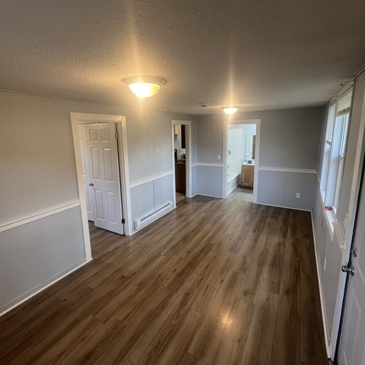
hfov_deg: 87.4
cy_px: 166
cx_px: 175
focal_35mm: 16
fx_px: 191
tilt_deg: -10.0
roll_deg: +1.0
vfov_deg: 87.2
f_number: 1.8
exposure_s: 1/60
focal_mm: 1.57
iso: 200
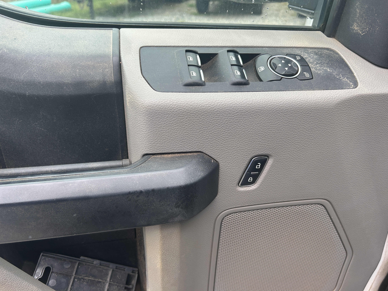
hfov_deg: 67.3
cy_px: 146
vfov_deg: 53.1
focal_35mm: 26
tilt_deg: -33.1
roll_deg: +0.0
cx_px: 194
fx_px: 291
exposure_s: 1/509
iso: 50
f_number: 1.5
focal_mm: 5.7
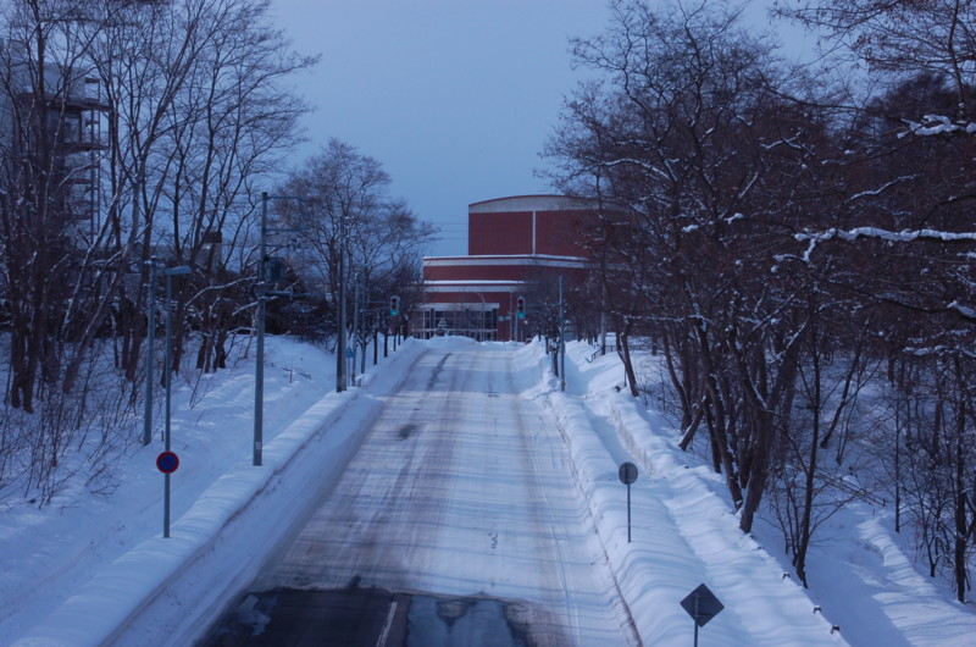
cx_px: 488
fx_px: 1826
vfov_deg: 20.1
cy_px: 324
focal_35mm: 68
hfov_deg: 29.9
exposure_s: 1/250
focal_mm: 45
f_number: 22
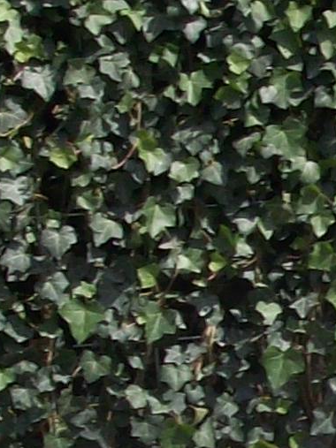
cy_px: 529
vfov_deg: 8.9
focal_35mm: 220
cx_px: 782
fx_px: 2848
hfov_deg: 6.5
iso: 64
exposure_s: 1/276
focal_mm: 5.7
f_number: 5.5
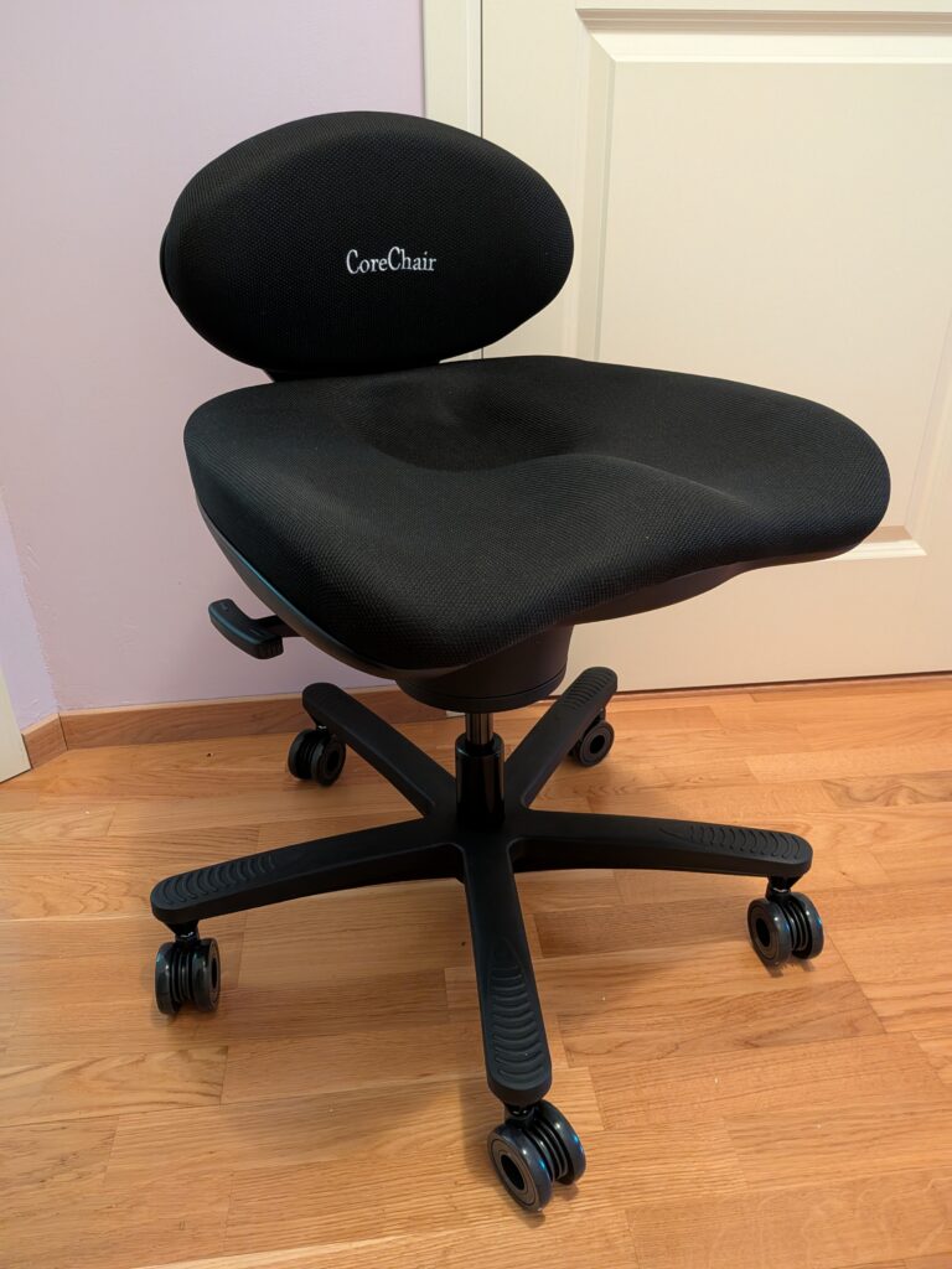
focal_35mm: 24
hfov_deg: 56.8
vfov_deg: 71.6
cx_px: 476
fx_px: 880
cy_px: 634
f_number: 1.7
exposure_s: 1/12.5
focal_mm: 4.53
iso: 730
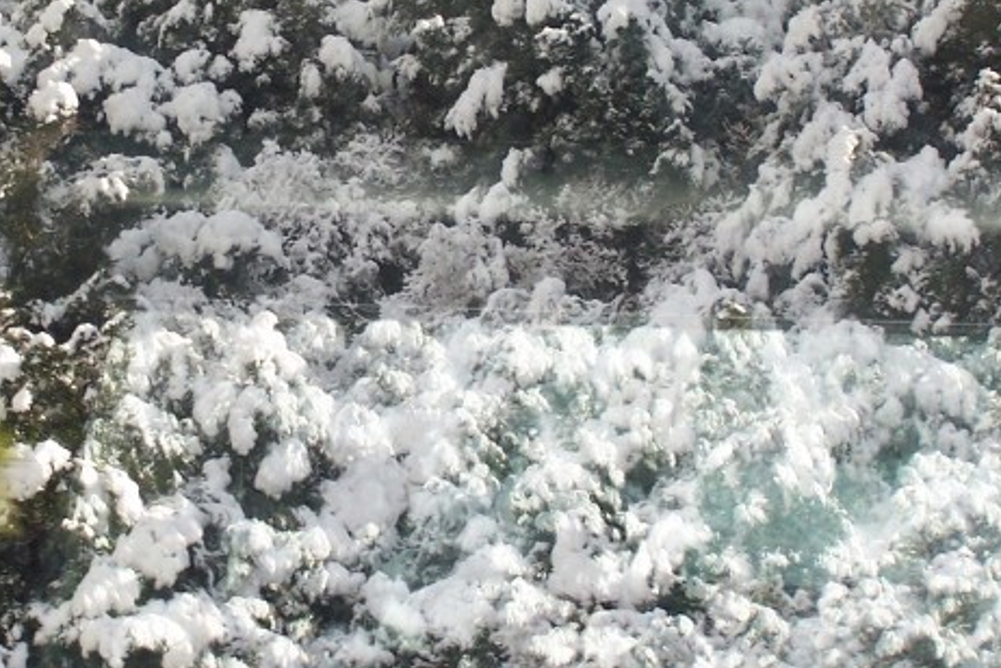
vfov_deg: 10.1
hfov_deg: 15.2
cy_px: 141
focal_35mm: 135
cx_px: 368
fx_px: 3753
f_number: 3.2
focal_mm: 12.4
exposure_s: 1/250
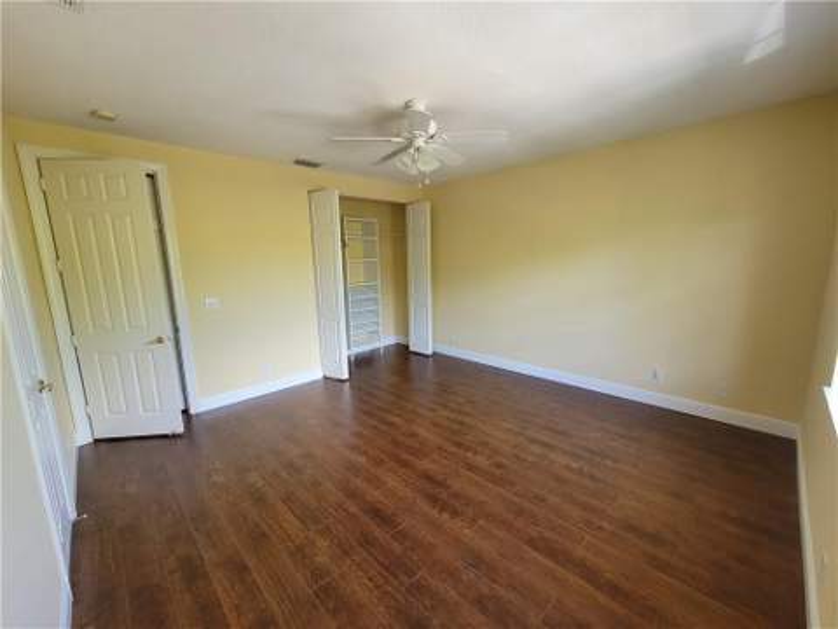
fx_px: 315
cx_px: 419
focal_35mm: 13
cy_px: 314
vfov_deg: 89.9
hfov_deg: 106.2
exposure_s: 1/60
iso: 250
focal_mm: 2.2
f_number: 2.2
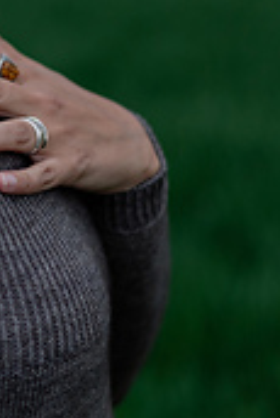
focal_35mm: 160
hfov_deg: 8.5
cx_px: -71
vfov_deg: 12.7
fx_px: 1863
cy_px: 36
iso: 100
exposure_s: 1/1250
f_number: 1.8
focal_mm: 55
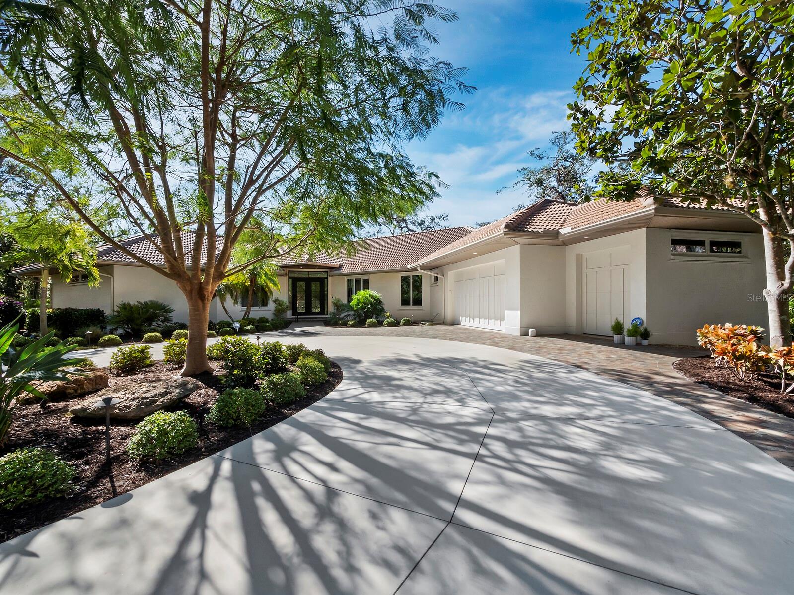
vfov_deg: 85.7
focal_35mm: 14
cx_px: 397
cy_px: 298
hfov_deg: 102.1
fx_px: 321
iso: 400
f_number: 11
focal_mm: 7
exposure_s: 1/160
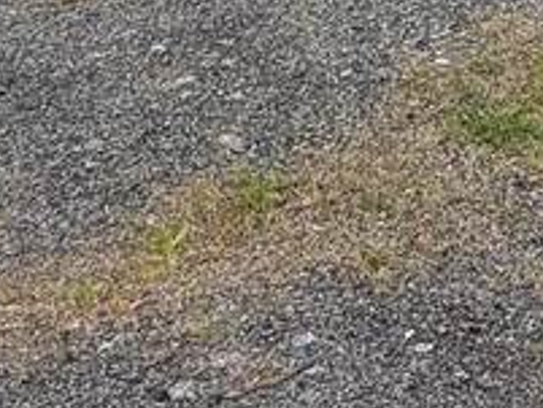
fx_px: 1397
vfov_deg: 13.8
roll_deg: +0.0
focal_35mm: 89
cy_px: -438
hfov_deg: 18.3
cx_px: 919
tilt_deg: -3.4
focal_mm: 2.22
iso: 32
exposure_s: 1/770
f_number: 2.2
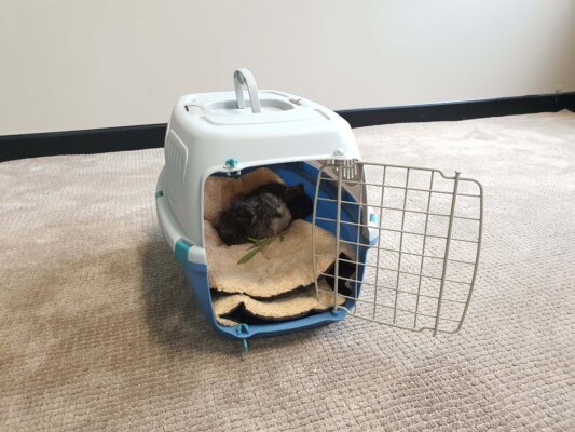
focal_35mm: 26
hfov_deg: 67.3
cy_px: 216
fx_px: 432
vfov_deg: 53.1
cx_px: 288
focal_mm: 4.3
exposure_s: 1/50
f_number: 2.4
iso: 500
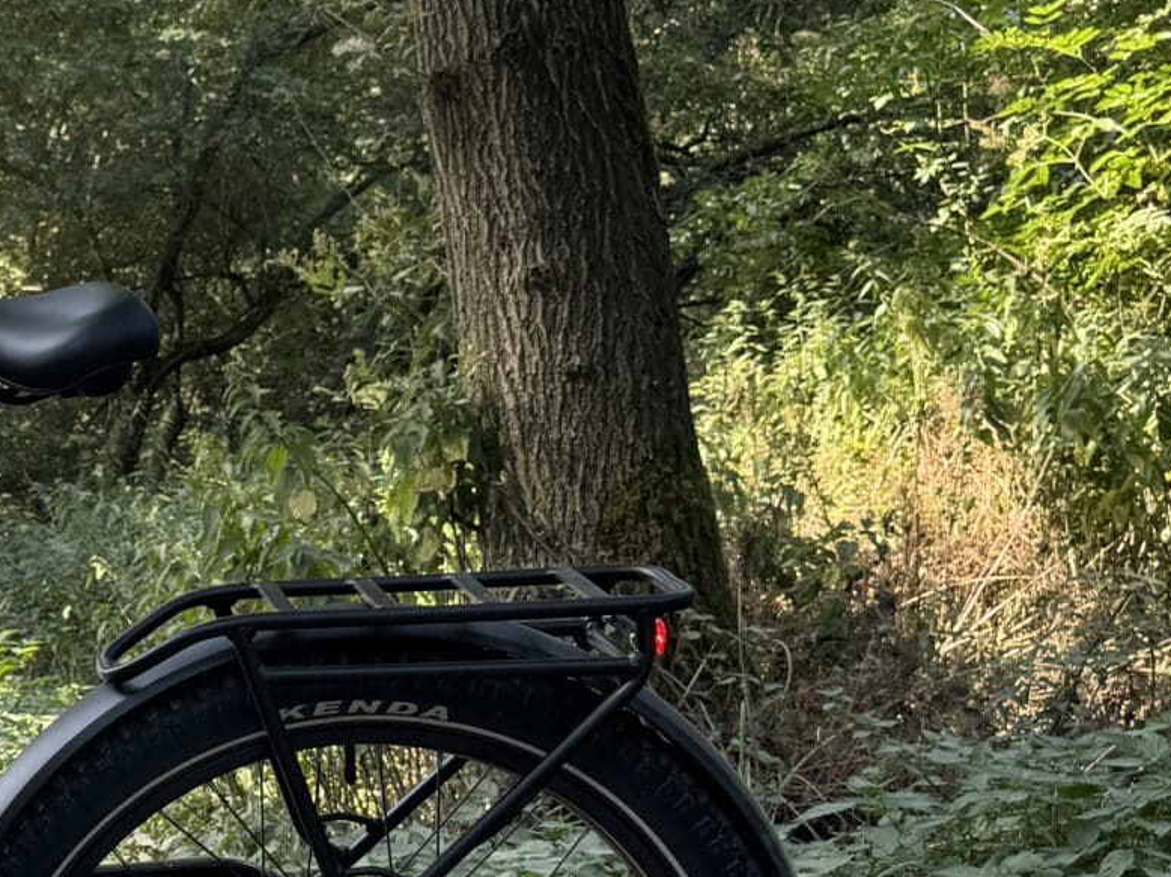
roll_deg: +0.8
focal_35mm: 79
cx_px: -300
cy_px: 784
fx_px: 2672
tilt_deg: -3.5
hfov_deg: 22.4
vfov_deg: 18.4
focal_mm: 6.76
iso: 80
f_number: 1.78
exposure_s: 1/454
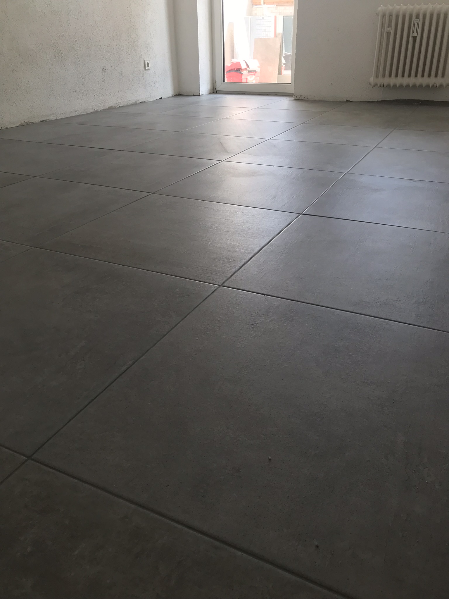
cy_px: 300
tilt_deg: -26.2
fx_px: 484
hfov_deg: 49.7
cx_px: 224
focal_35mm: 28
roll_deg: +1.1
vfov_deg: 63.4
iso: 25
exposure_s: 1/100
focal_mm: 3.99
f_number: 1.8
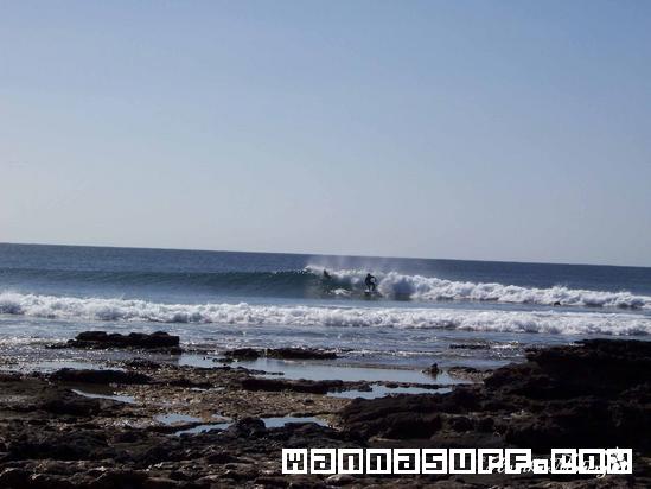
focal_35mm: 102
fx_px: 1919
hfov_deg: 19.3
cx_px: 326
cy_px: 244
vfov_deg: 14.5
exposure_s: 1/500
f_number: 9.5
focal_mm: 16.8
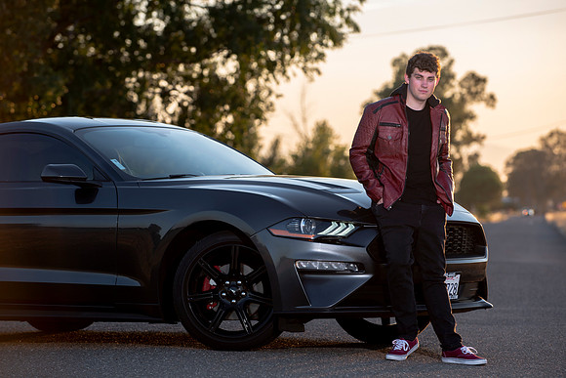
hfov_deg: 12.4
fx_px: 2602
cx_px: 283
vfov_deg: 8.3
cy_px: 189
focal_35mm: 165
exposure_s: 1/100
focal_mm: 155
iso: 50
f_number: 5
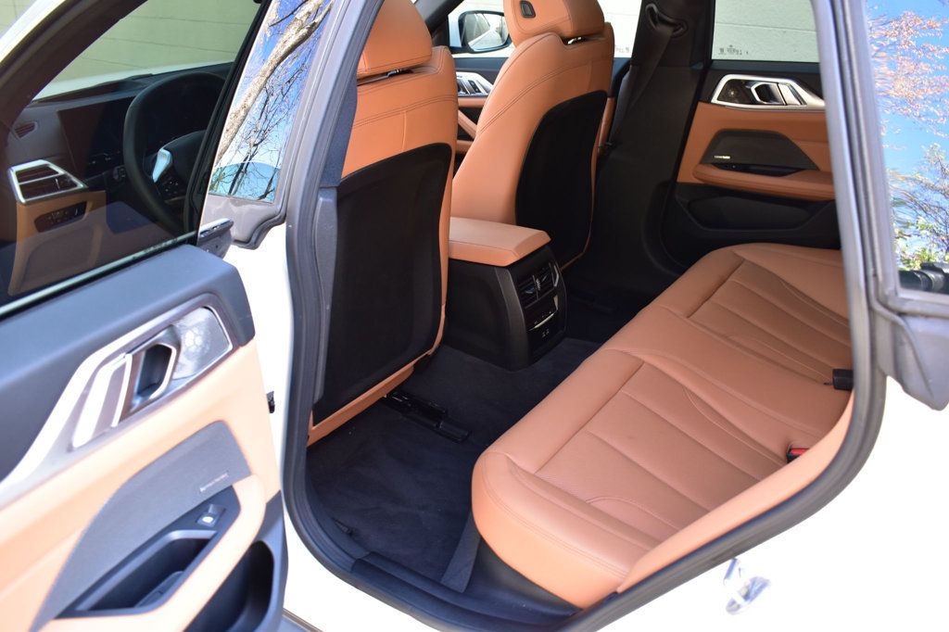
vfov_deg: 43.6
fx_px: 791
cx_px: 474
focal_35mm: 30
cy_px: 316
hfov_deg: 61.9
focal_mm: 20
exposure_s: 1/20
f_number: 6.3
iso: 400
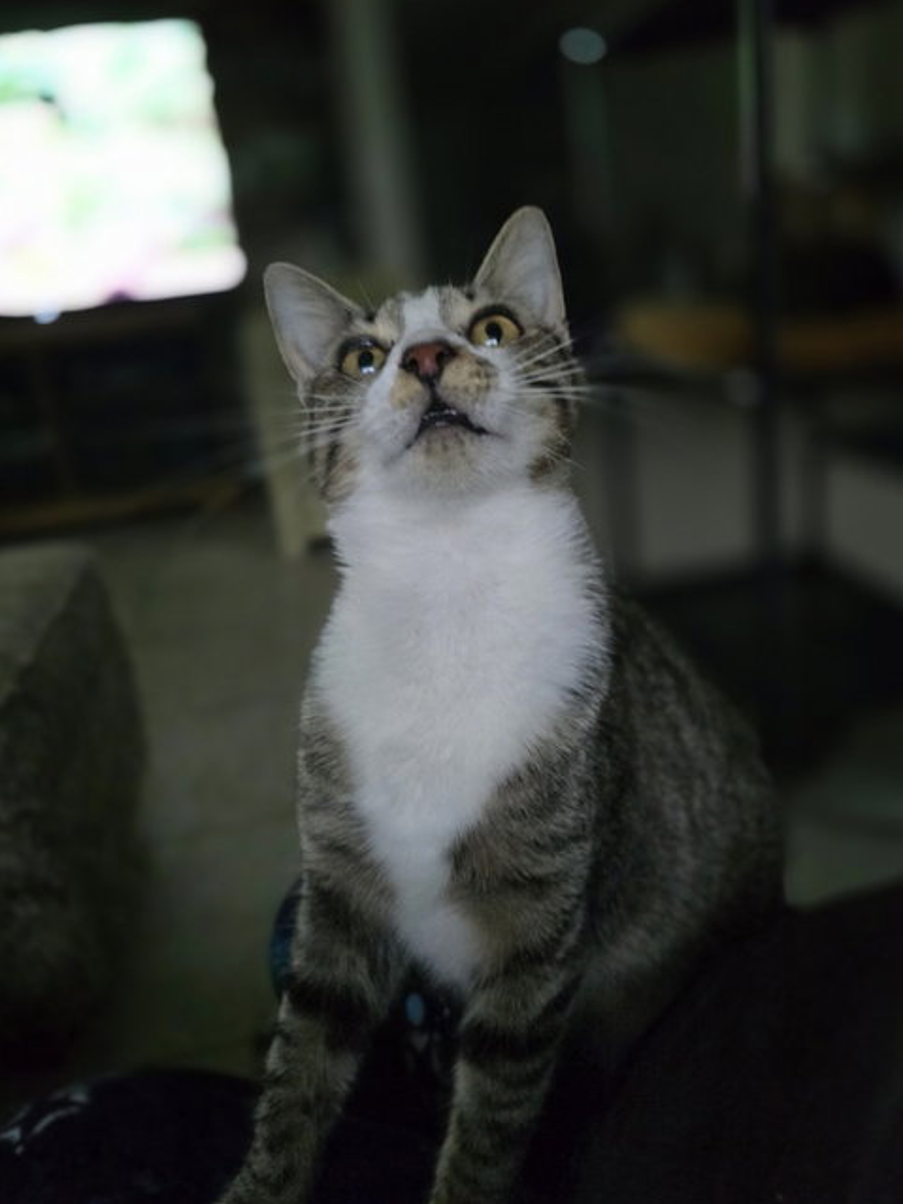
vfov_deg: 71.6
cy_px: 591
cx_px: 469
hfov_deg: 56.8
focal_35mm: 24
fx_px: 835
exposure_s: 1/60
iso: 1600
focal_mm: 6.3
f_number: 1.7
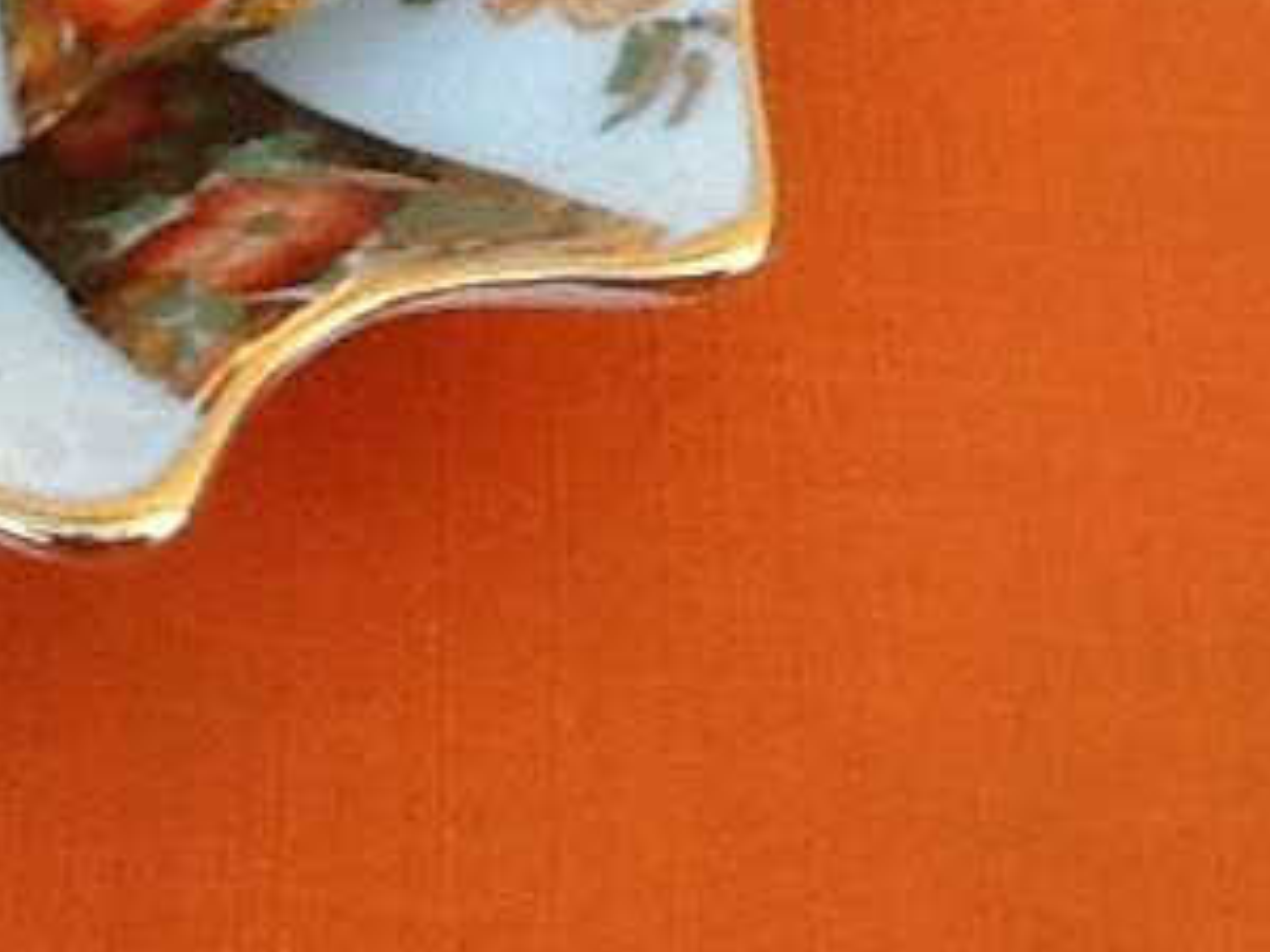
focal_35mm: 141
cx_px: -279
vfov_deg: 10.3
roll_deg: +0.9
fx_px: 5173
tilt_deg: -43.8
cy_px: -296
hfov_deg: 13.6
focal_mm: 2.03
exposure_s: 1/125
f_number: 2.4
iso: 40
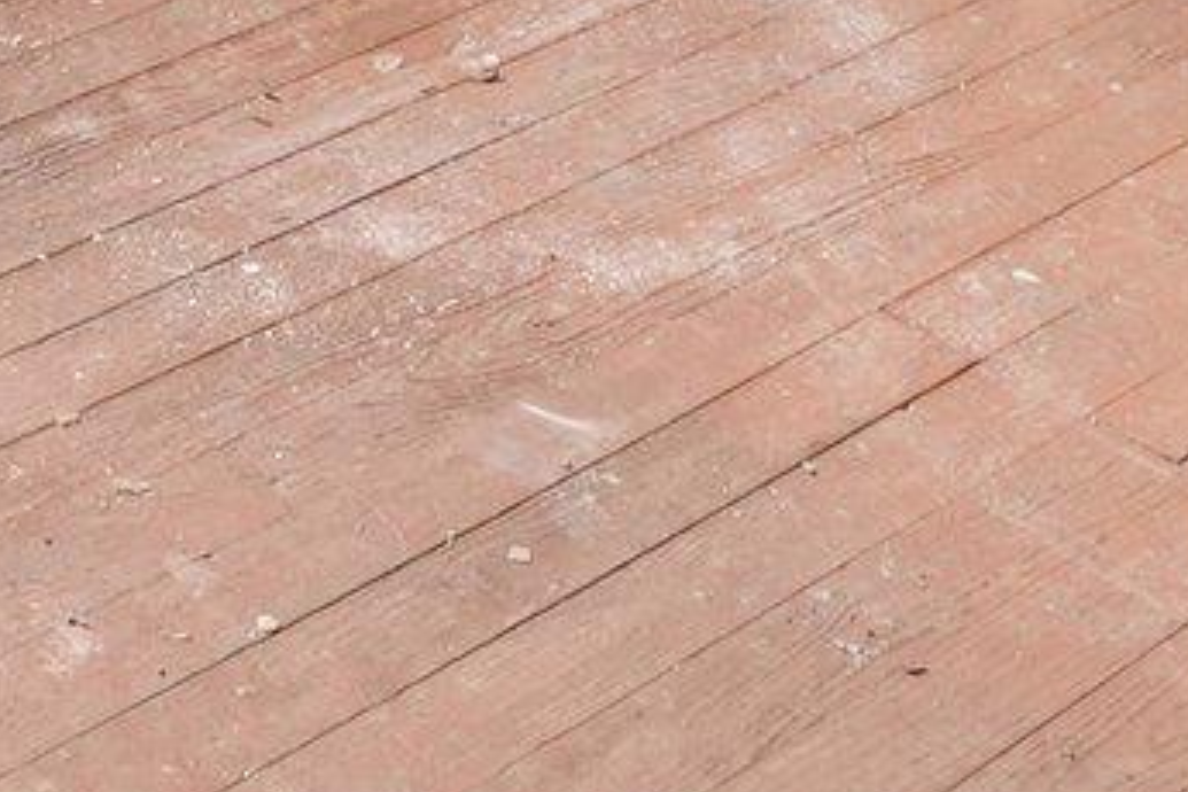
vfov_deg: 11.0
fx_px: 3135
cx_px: -365
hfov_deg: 19.7
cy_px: -1379
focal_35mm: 95
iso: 800
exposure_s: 1/8
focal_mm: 16
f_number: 8
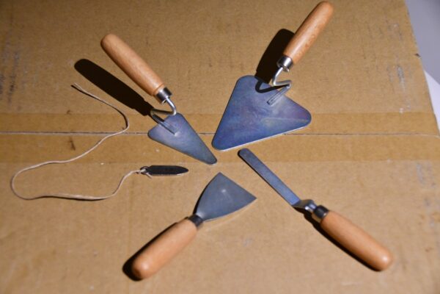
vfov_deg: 20.6
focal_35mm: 66
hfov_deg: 30.5
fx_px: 807
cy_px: 147
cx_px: 220
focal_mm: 44
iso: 2200
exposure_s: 1/125
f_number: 4.5
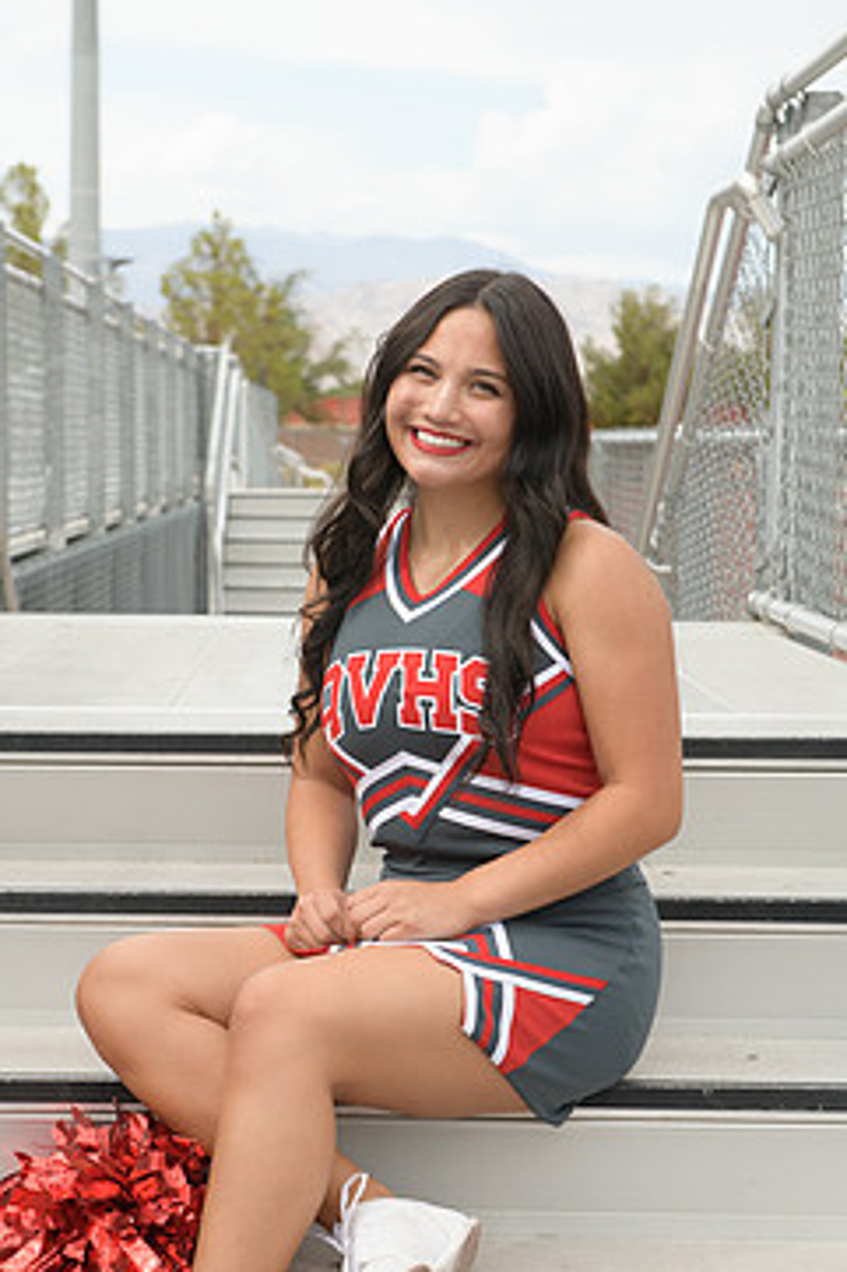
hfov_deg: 15.7
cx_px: 327
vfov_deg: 23.3
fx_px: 3073
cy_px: 784
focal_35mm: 87
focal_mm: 70
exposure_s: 1/1250
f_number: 5.6
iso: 800
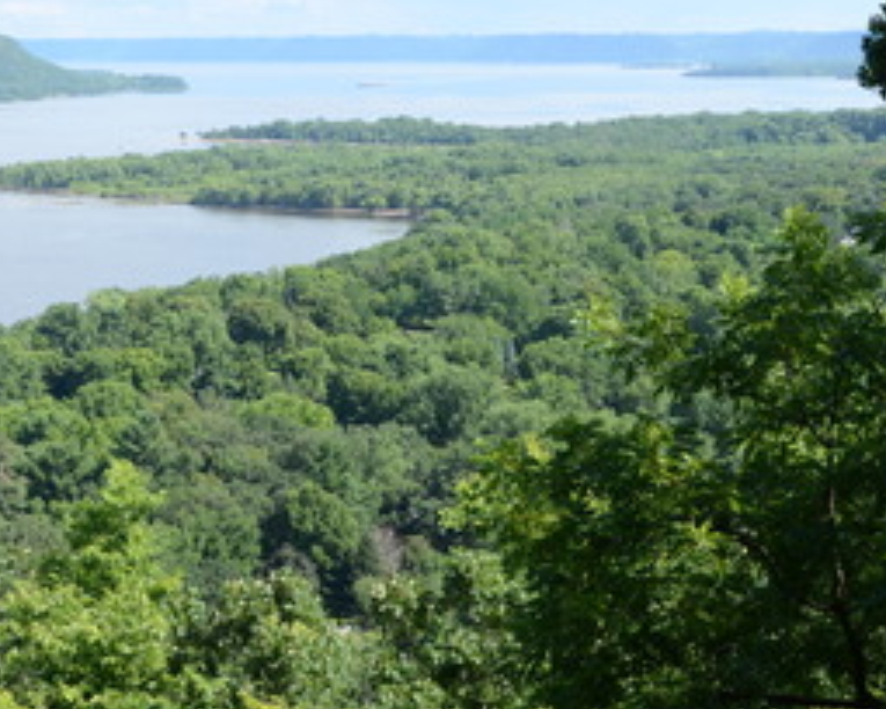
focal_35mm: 104
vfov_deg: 14.8
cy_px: 275
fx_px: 2727
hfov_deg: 18.3
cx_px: 188
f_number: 10
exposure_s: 1/400
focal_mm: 35
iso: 400
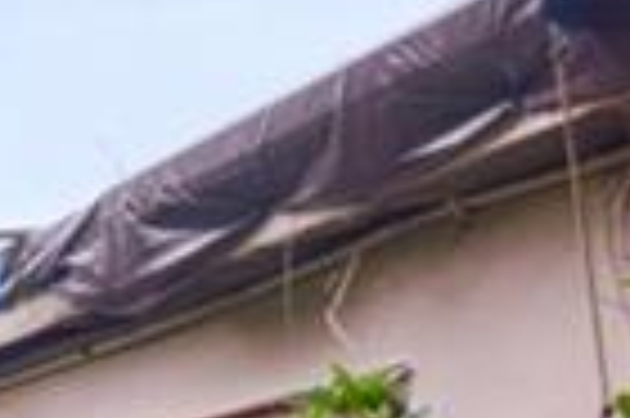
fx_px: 2045
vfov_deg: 11.0
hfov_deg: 10.3
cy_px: 739
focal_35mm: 117
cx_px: -1418
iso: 400
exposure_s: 1/80
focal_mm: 16
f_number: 13
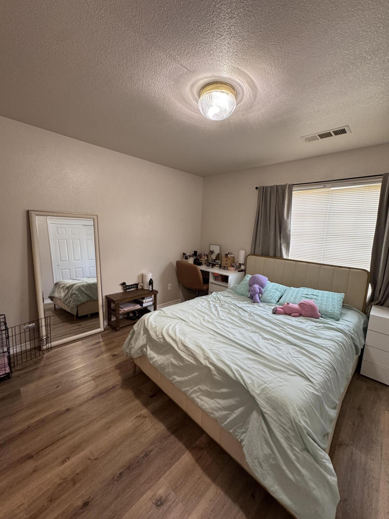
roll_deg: -1.9
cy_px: 260
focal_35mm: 14
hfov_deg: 85.7
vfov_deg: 102.1
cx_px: 194
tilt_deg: -7.9
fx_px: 210
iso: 400
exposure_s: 1/60
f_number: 2.2
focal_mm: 2.22
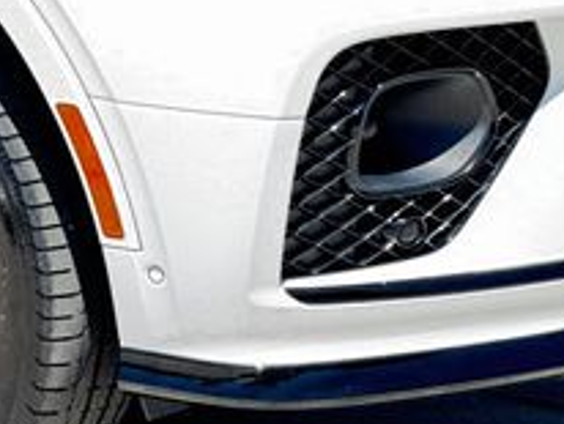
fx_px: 2430
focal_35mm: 149
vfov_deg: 9.9
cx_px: 123
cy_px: -16
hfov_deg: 13.2
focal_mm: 6.76
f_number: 1.78
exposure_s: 1/394
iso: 64
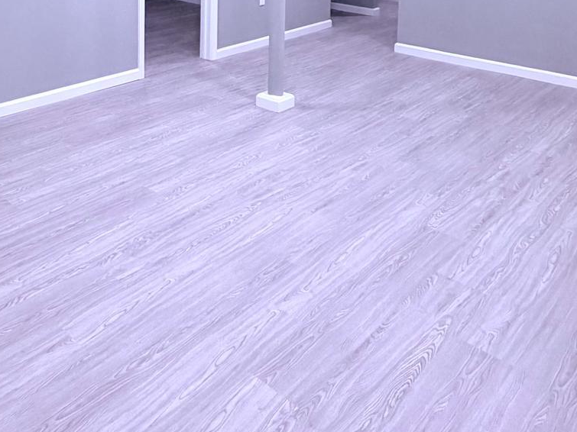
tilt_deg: -3.7
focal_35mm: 38
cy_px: -57
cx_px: 163
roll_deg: +0.4
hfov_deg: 47.6
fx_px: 633
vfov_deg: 32.6
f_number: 2.2
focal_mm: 2.22
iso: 320
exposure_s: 1/120
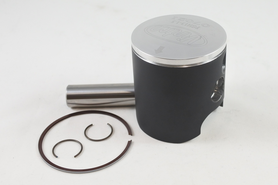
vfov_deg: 36.9
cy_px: 92
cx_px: 139
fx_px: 278
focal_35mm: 36
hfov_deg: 53.1
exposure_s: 1/125
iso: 400
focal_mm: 13.7
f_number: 4
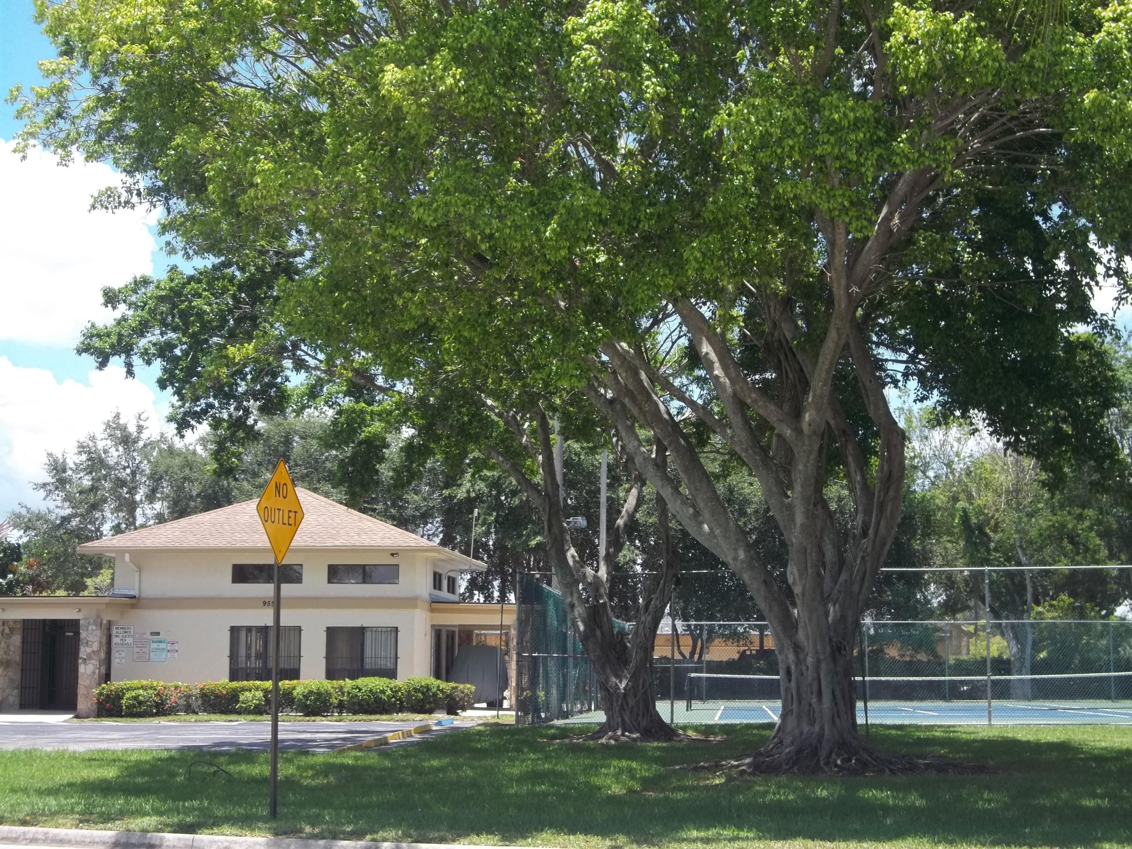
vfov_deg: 24.0
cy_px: 424
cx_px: 566
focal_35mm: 61
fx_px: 1995
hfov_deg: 31.7
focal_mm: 11
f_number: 4.1
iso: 80
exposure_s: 1/250
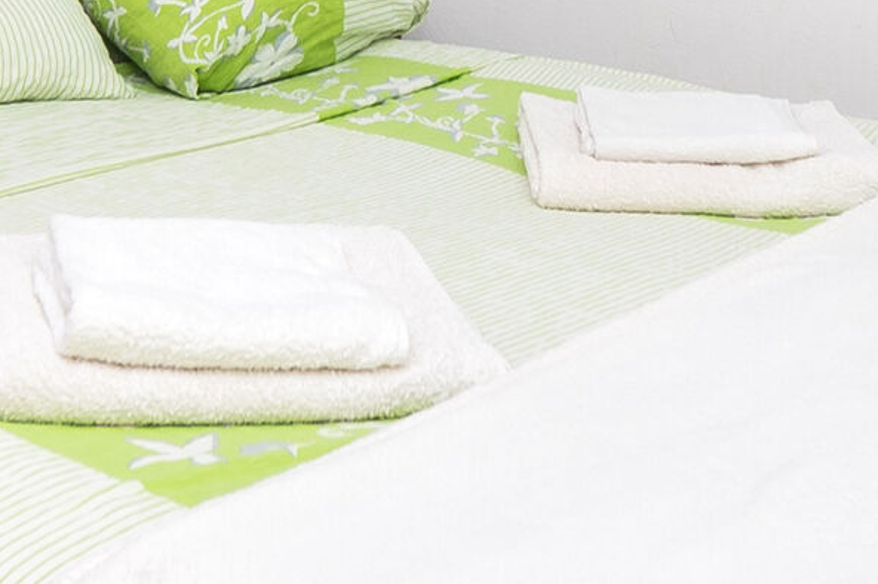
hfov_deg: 28.2
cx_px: 257
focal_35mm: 71
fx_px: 1731
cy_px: -213
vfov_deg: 17.7
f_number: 8
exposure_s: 1/200
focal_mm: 10
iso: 200
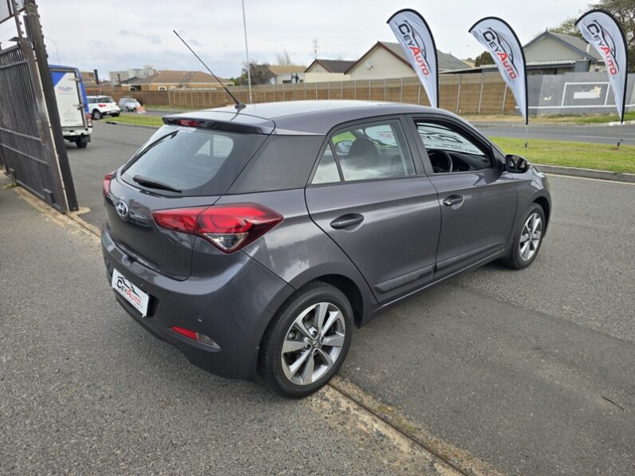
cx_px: 318
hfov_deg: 73.9
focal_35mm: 23
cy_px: 238
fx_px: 422
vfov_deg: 58.9
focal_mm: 6.3
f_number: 1.7
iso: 12
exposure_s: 1/440
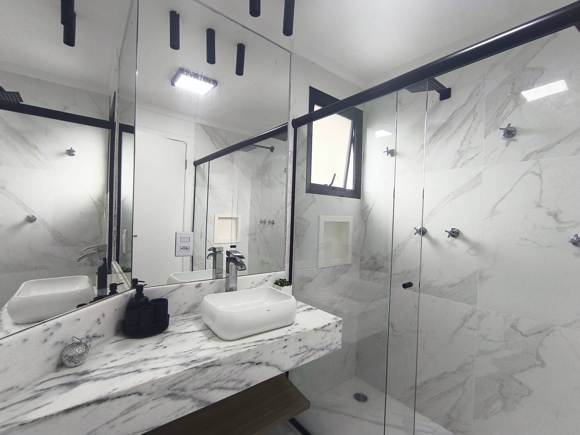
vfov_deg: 78.1
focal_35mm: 16
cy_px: 218
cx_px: 290
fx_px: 268
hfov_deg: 94.5
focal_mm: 1.65
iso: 100
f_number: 2.2
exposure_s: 1/60
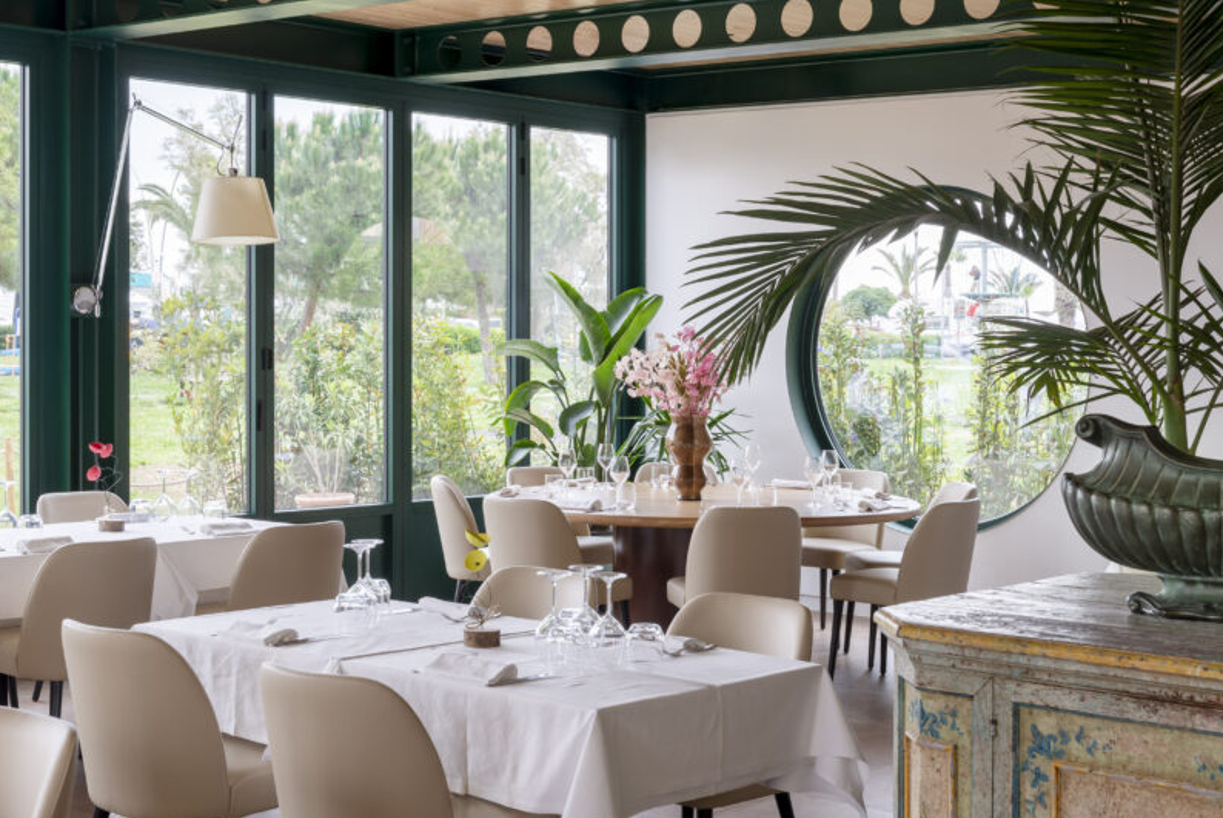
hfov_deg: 34.4
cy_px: 305
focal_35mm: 58
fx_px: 1972
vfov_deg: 23.4
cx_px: 587
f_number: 11
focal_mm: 45
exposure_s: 1/4
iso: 100
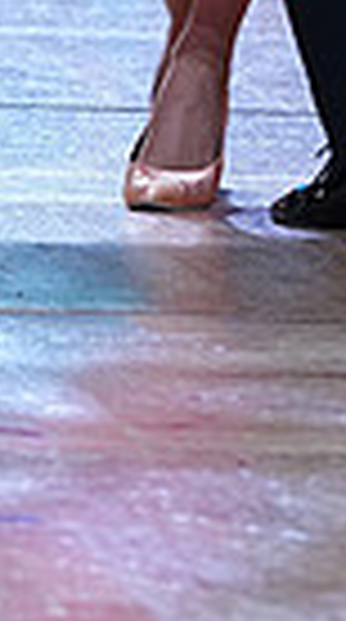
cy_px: -585
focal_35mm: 631
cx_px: 317
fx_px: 10355
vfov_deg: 3.4
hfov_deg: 1.9
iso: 1250
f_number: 4
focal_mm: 143
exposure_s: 1/500
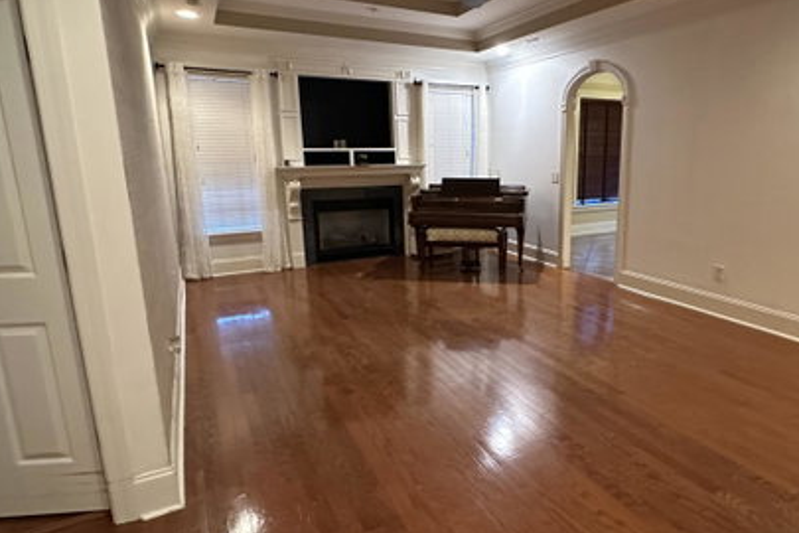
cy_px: 257
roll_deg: -0.6
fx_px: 510
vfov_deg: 55.1
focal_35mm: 23
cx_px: 486
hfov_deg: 75.1
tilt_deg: -11.4
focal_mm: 2.22
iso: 800
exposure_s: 1/60
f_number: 2.2
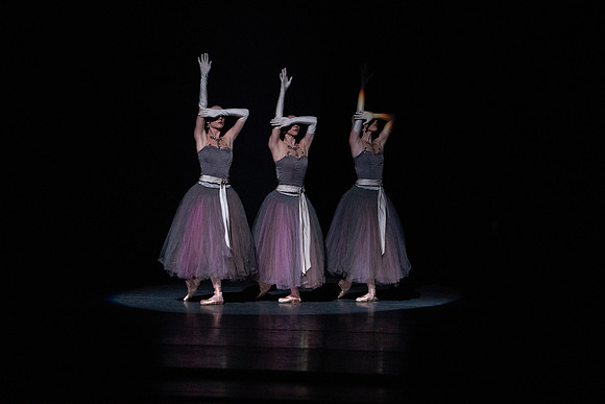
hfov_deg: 10.3
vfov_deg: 6.9
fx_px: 3362
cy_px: 202
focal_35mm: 200
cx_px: 302
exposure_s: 1/400
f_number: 2.8
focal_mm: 200
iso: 20000
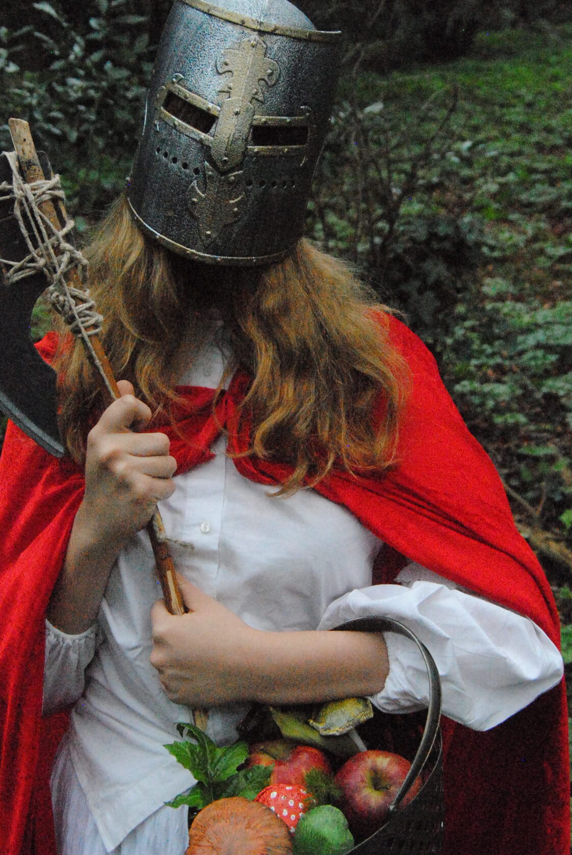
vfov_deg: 36.2
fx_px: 1307
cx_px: 249
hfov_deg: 24.7
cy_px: 411
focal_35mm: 55
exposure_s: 1/100
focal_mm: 24
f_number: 5
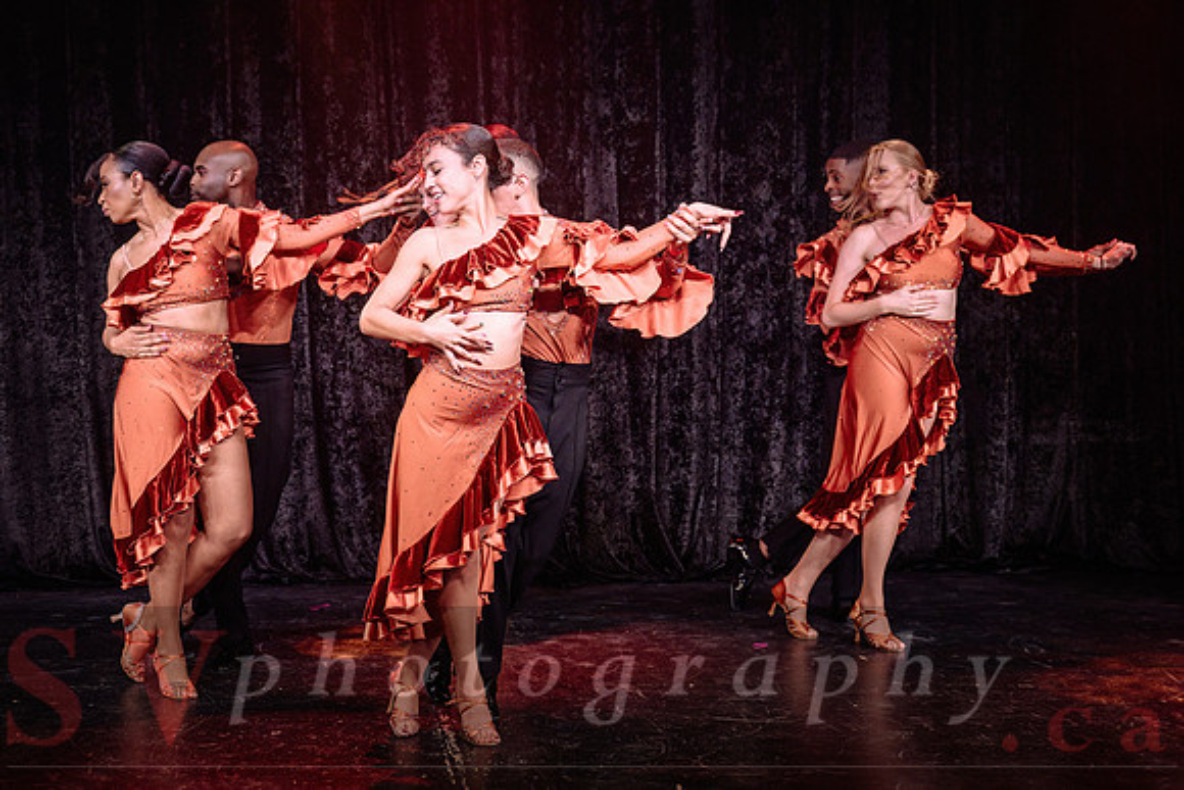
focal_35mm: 51
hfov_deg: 38.7
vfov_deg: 26.4
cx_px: 504
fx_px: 1683
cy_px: 335
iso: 1250
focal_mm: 41
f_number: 3.2
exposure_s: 1/400
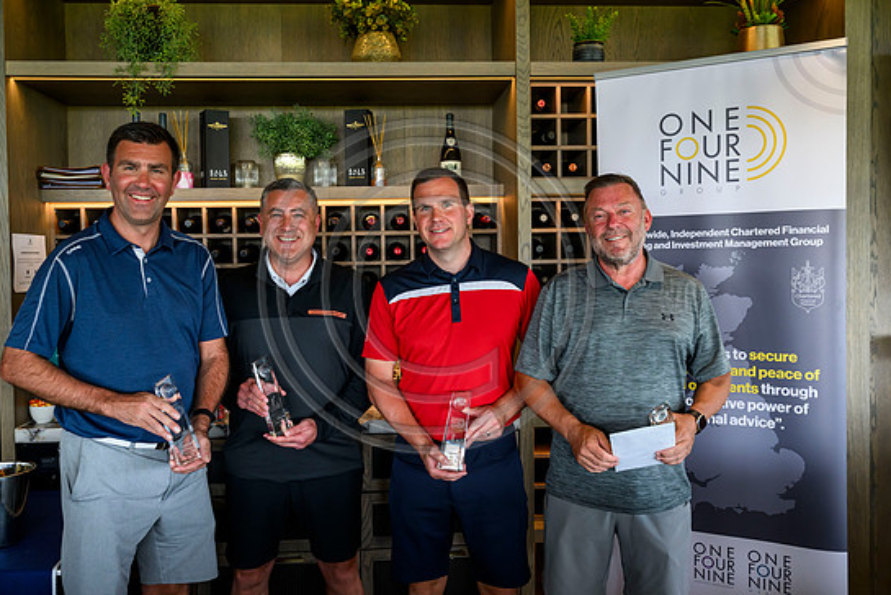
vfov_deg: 40.0
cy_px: 284
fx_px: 817
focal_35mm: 33
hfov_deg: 57.2
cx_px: 427
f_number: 4.5
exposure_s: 1/320
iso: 2000
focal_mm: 31
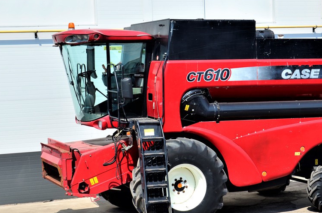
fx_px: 777
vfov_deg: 15.6
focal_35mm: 87
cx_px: 187
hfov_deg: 23.4
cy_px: 127
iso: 125
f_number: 7.1
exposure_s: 1/400
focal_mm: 34
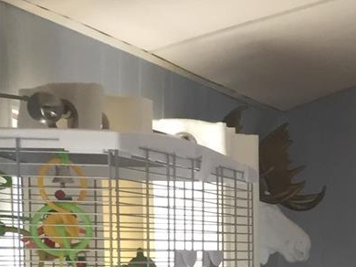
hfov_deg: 13.8
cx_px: 728
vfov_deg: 12.1
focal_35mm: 119
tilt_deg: -3.8
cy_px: 330
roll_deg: -1.0
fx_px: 1223
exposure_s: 1/30
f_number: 2.2
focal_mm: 4.15
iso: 64
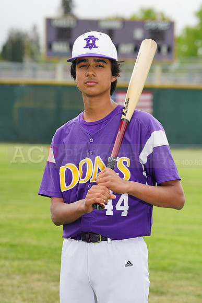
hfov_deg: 6.3
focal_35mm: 218
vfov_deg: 9.4
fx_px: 1834
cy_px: 152
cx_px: 101
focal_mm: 218
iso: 200
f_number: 9
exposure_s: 1/250
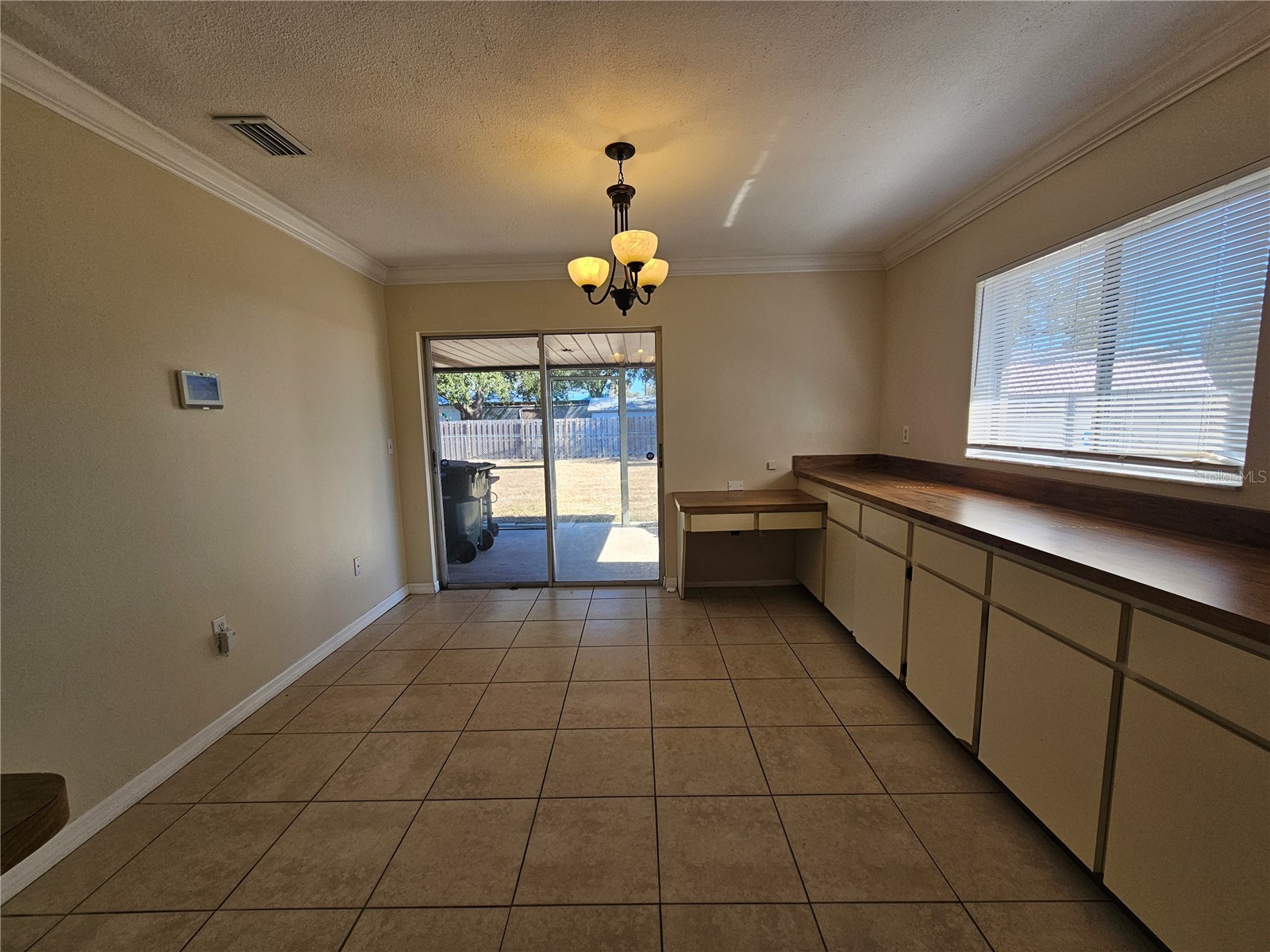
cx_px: 635
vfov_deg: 89.9
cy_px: 476
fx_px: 477
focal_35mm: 13
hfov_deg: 106.2
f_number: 2.2
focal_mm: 2.2
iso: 50
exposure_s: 1/206
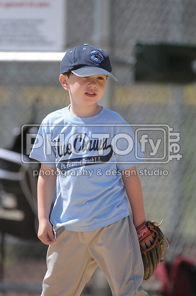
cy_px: 148
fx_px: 4914
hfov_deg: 2.3
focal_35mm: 600
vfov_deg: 3.4
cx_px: 98
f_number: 4
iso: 640
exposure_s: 1/3200
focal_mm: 400
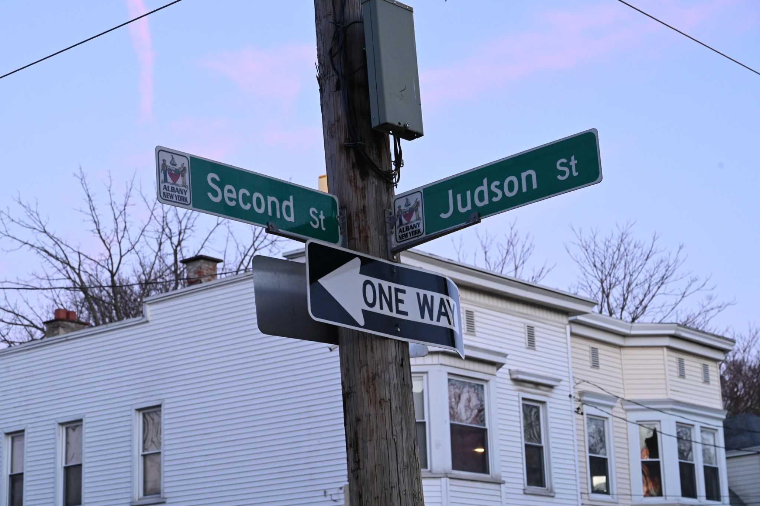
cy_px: 253
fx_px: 1477
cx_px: 380
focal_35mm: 70
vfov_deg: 19.4
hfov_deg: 28.9
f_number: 9
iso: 5000
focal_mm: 70
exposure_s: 1/125
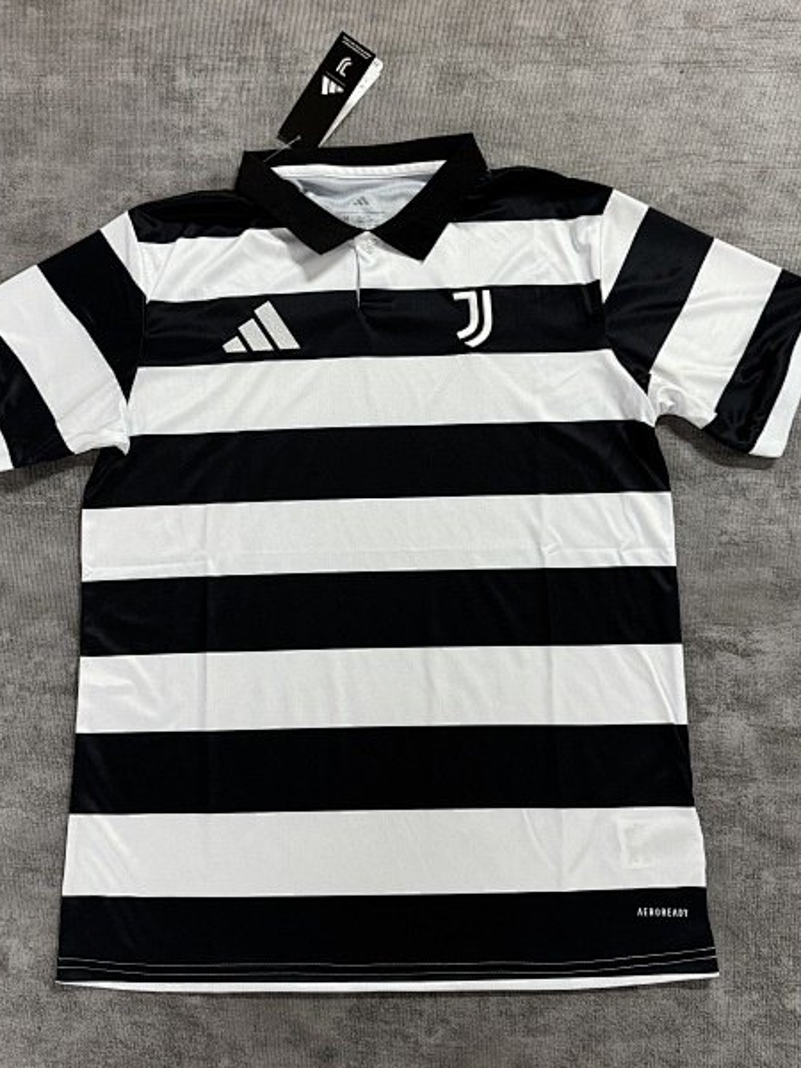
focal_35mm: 32
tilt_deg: -78.1
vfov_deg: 56.8
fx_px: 987
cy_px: 498
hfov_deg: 44.1
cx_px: 370
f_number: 1.78
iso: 320
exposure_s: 1/60
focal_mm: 6.76
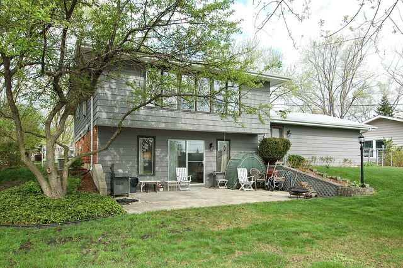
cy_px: 134
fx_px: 269
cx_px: 202
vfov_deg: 53.1
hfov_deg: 73.8
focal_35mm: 24
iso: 800
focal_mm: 16
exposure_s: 1/500
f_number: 10
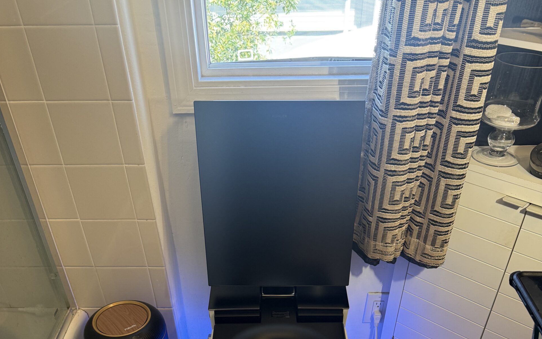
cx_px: 271
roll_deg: +0.1
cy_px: 335
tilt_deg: -41.1
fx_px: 502
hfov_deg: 56.7
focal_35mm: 34
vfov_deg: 34.1
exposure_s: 1/120
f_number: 1.78
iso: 200
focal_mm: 6.76
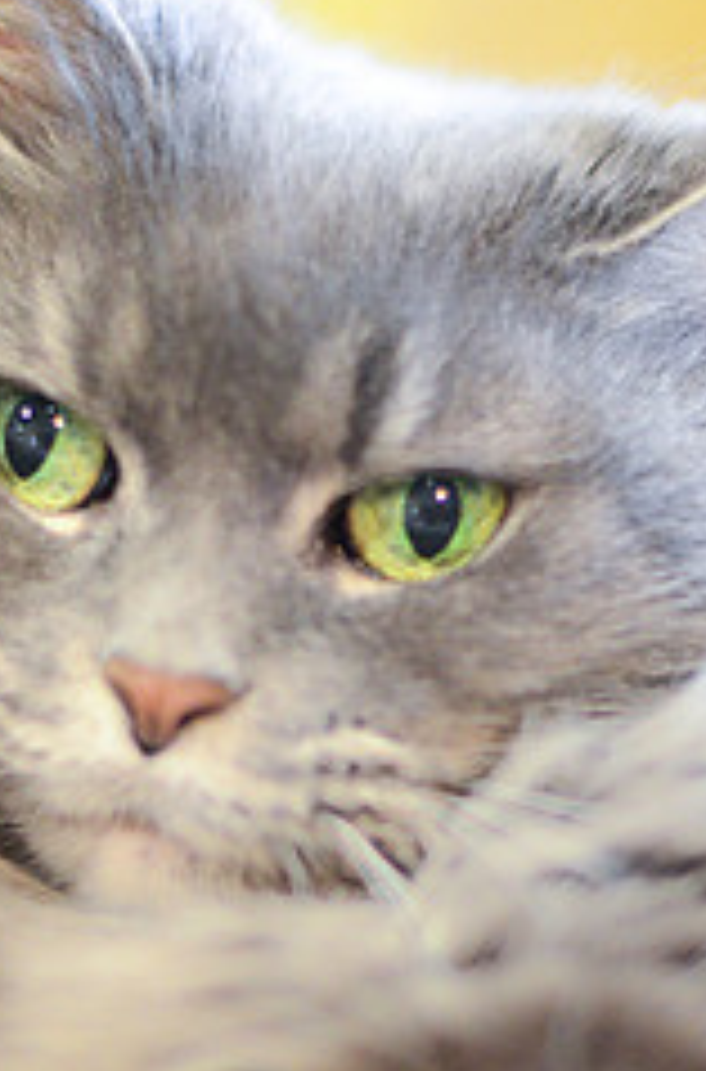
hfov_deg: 9.6
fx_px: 4208
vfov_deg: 14.4
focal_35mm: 142
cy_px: 873
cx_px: 351
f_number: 1.6
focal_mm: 50
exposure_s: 1/160
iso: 2500
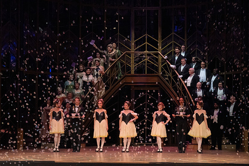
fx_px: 782
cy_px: 83
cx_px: 124
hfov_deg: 18.1
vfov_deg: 12.1
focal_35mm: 113
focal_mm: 113
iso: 12800
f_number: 16
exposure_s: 1/400
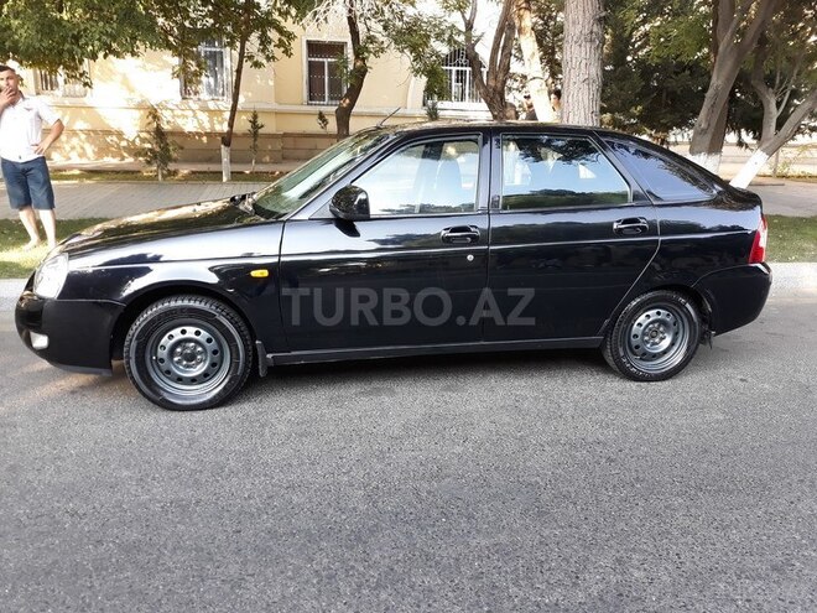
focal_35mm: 27
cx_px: 408
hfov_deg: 65.3
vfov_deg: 51.4
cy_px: 306
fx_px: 637
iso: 64
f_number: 1.7
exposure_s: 1/100
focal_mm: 3.71
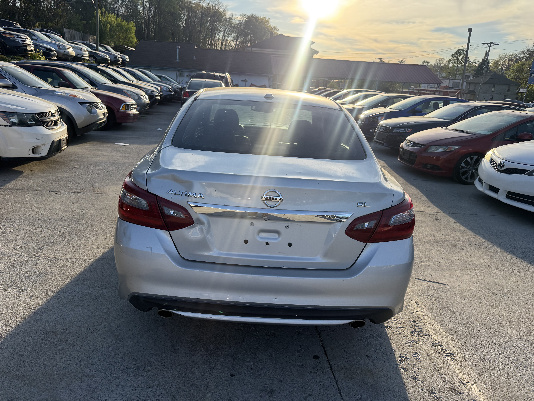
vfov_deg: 54.9
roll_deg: -2.3
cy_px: 200
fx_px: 386
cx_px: 264
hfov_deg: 69.4
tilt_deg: -17.1
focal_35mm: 25
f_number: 1.78
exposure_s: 1/2907
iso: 100
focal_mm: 6.76
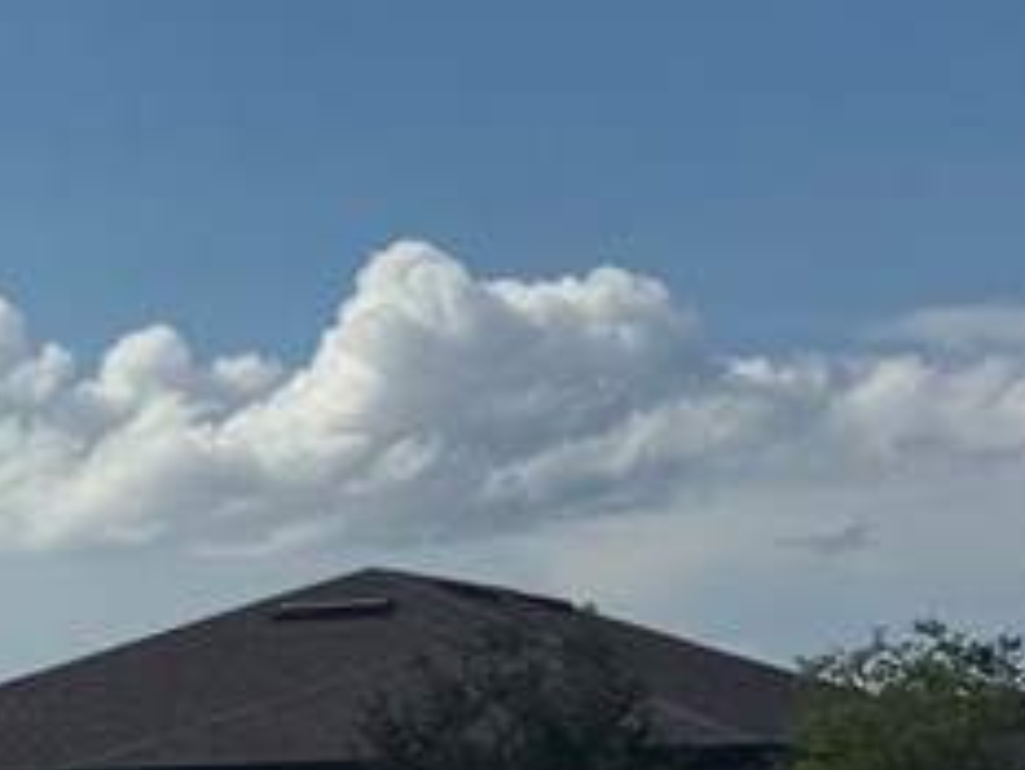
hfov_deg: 9.6
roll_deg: +0.0
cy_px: -189
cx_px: -1936
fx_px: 4888
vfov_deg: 8.9
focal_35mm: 165
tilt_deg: +13.2
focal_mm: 6.76
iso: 80
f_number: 1.78
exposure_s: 1/14286
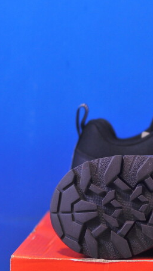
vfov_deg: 15.6
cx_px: 214
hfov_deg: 8.6
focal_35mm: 138
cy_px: 132
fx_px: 995
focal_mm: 50
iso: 250
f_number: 2.5
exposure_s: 1/320
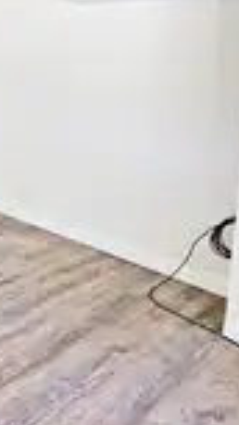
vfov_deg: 51.6
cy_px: 103
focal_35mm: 37
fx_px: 417
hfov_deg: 24.2
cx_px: -131
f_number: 2.2
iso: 125
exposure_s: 1/60
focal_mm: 2.2
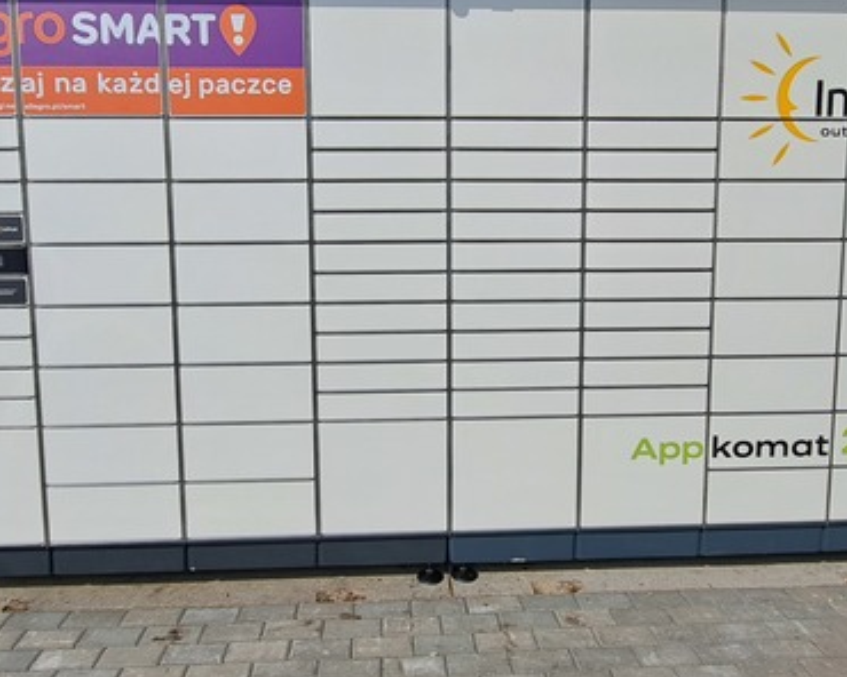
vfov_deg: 58.6
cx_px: 414
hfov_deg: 70.3
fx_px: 602
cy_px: 298
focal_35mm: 24
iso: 50
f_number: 2.2
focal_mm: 1.74
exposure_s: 1/2415
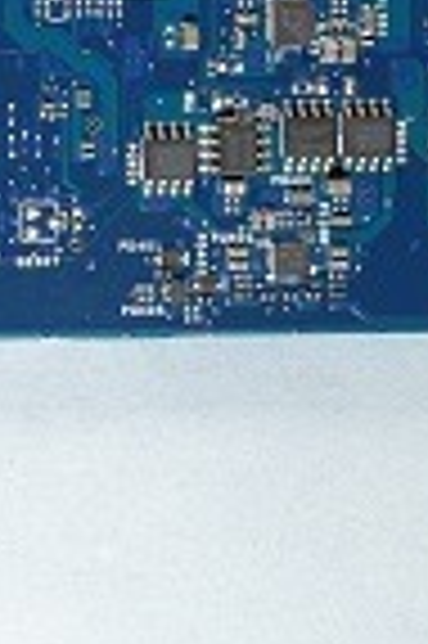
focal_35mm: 189
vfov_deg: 10.4
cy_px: -441
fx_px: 3378
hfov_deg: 7.0
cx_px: -410
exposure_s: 1/5
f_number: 8
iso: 100
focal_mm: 24
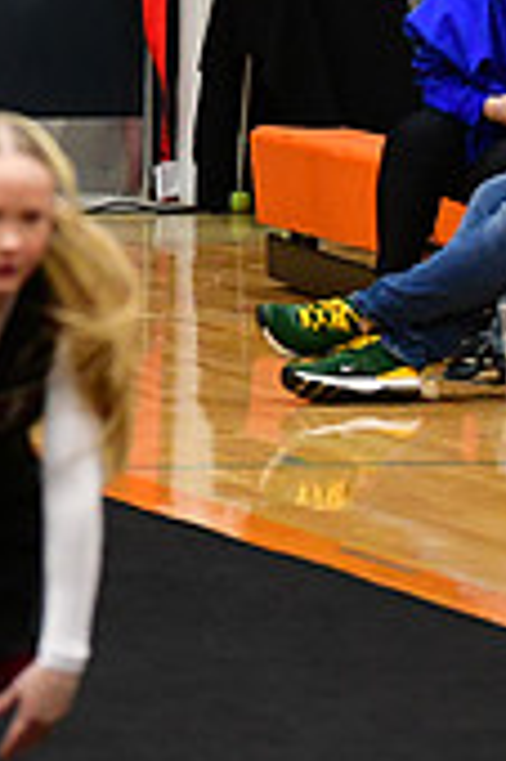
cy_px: 168
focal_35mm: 522
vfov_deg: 4.0
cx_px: -725
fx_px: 11027
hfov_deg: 2.6
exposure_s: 1/800
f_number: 2.8
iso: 4000
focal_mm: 102
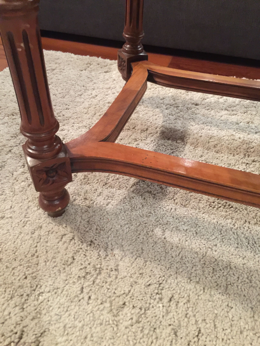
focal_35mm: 29
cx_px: 130
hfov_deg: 48.2
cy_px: 173
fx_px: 290
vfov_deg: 61.7
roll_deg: -0.7
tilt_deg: -43.1
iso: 200
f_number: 2.2
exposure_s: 1/8
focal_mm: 4.15
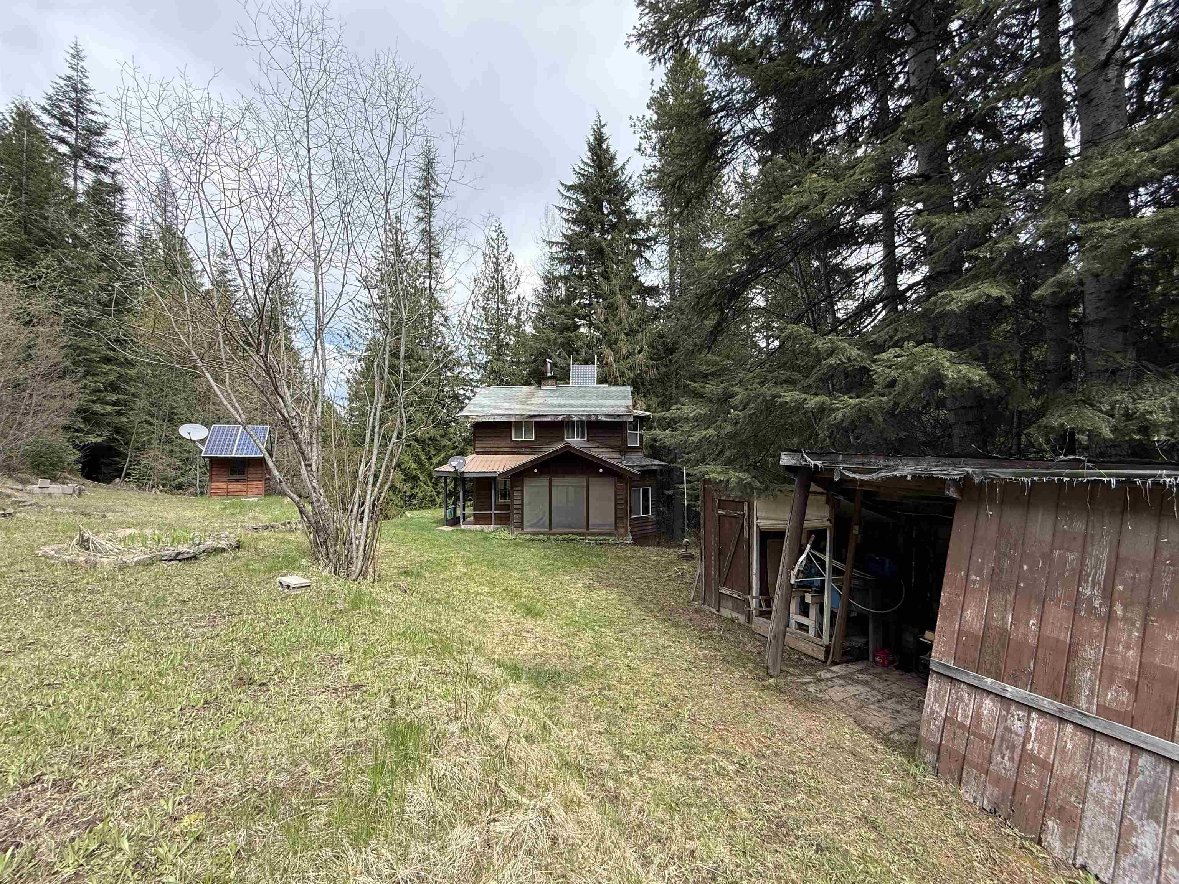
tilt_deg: +1.7
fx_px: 477
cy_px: 442
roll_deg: +0.3
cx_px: 590
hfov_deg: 102.1
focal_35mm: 14
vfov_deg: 85.7
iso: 64
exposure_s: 1/625
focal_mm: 2.22
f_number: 2.2
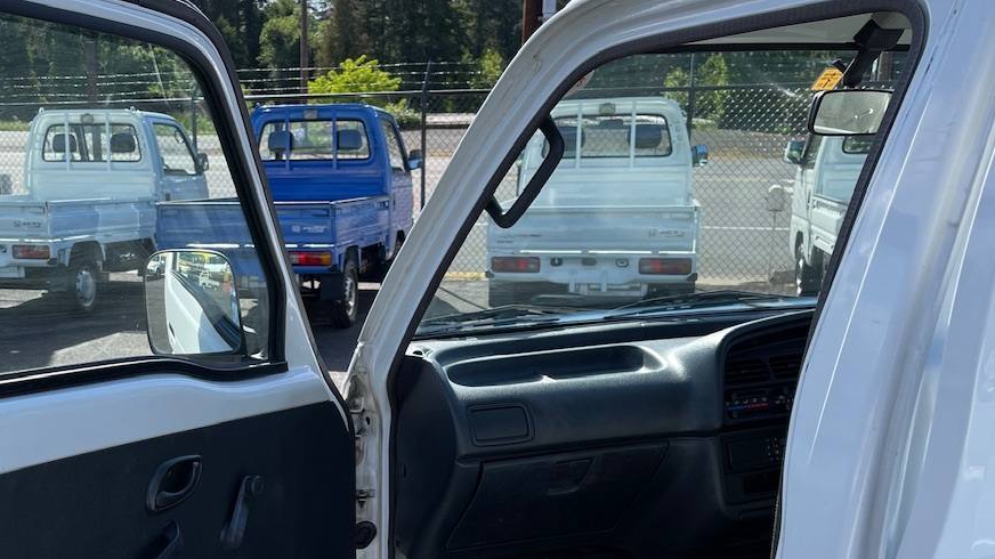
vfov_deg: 29.2
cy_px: 419
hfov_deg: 49.4
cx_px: 313
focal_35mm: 40
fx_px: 1055
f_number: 1.6
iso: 32
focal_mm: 5.1
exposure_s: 1/1057
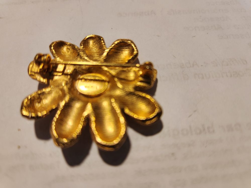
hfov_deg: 73.9
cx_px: 126
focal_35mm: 23
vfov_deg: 58.9
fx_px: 167
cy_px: 94
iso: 320
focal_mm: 5.4
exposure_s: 1/100
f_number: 1.8
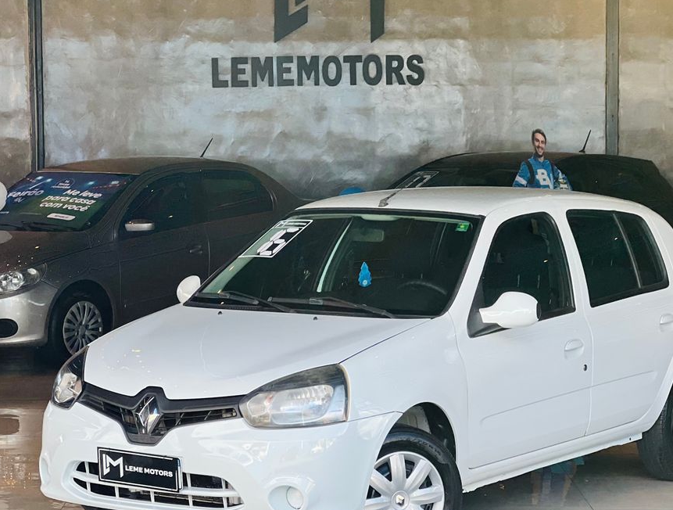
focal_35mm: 85
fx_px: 1658
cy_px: 265
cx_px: 369
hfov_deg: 22.9
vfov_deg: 17.5
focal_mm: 9
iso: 40
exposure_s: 1/121
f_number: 2.8
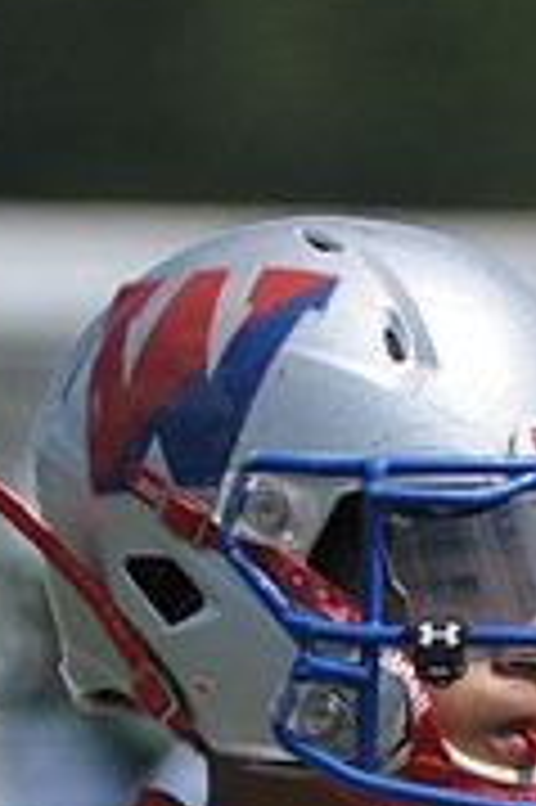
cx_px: 367
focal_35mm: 1263
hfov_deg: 1.1
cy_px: 1099
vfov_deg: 1.6
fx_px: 28260
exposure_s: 1/6400
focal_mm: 260
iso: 500
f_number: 4
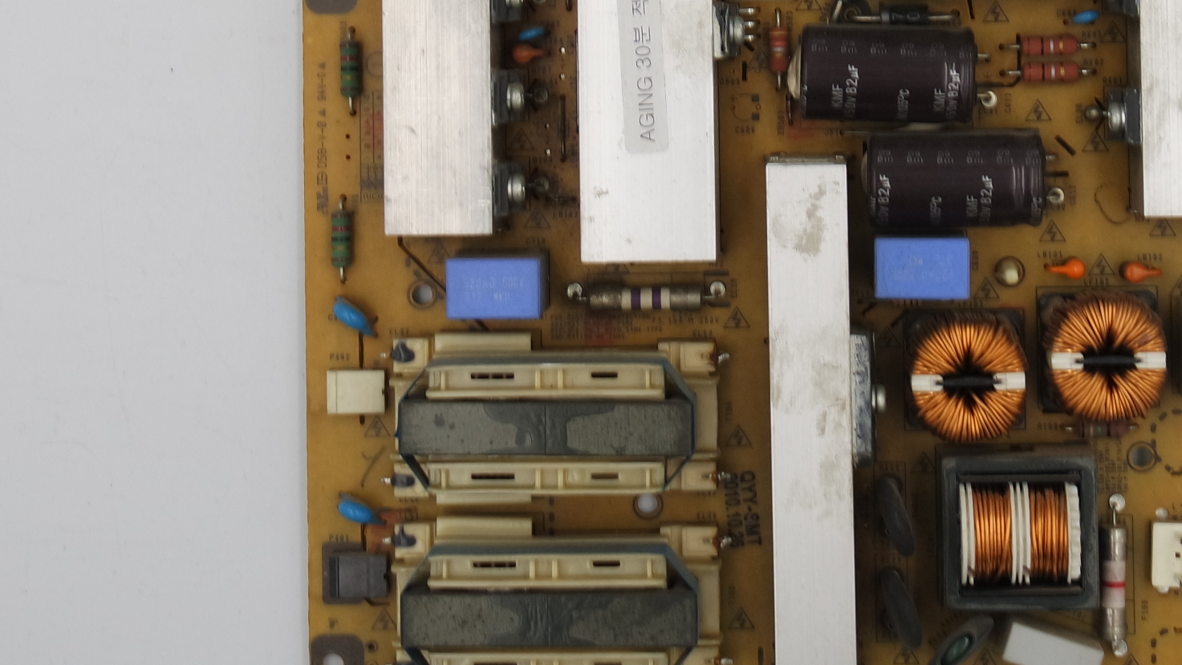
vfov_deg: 13.1
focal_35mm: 91
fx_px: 2852
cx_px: 783
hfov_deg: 23.3
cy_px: -60
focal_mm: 16
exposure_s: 1/125
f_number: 4.5
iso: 160
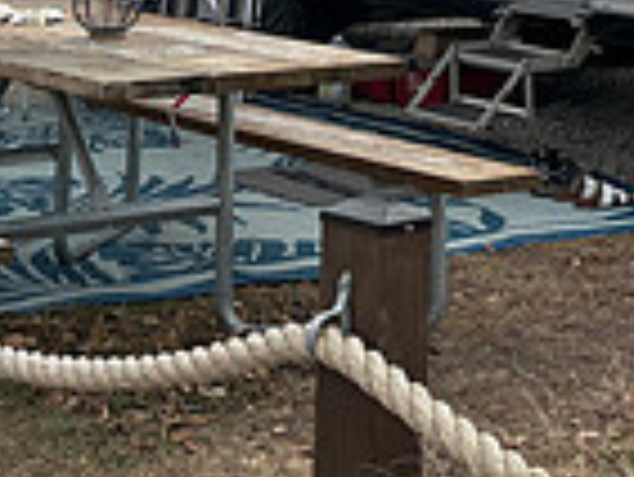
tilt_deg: +4.6
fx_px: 1961
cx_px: 656
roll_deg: -1.3
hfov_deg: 17.8
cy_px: -335
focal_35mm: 107
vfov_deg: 12.8
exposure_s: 1/3106
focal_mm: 5.96
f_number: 1.6
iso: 50
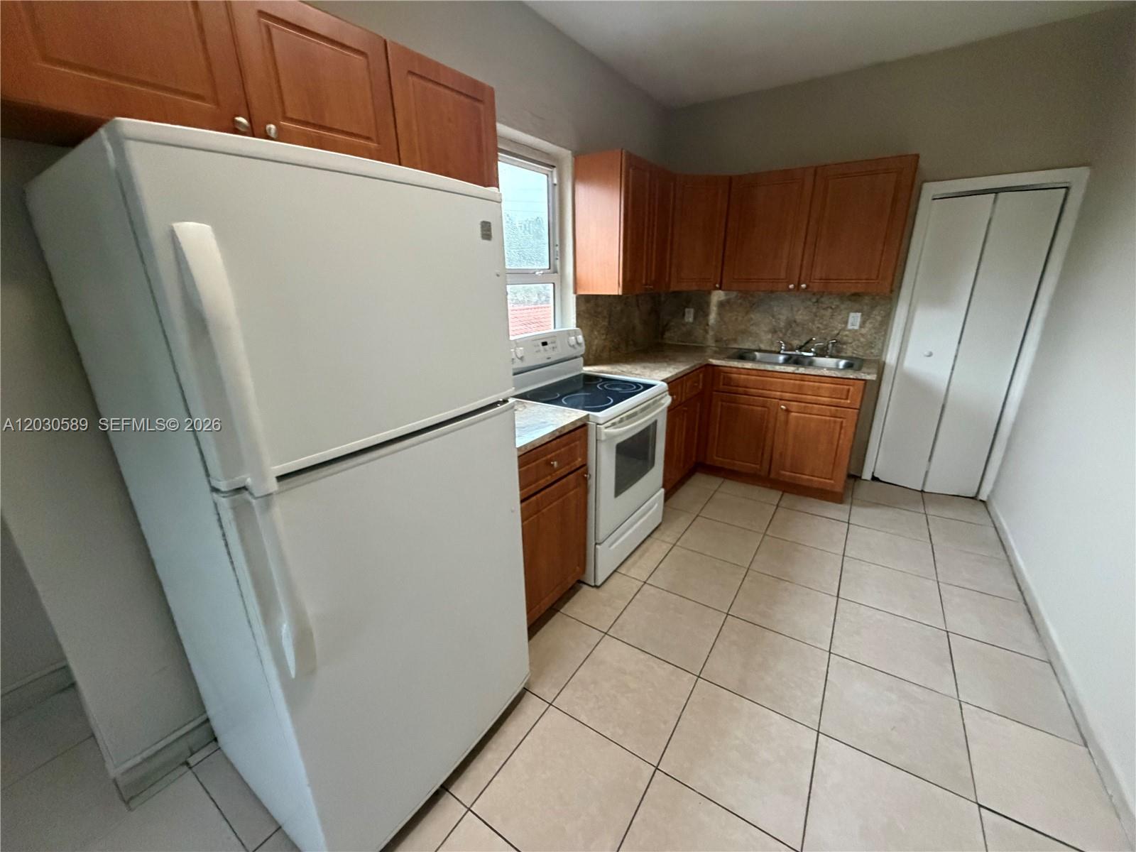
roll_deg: -1.2
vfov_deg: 85.7
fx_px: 459
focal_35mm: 14
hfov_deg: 102.1
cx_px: 568
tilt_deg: -15.2
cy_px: 426
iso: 800
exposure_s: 1/60
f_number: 2.2
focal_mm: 2.22
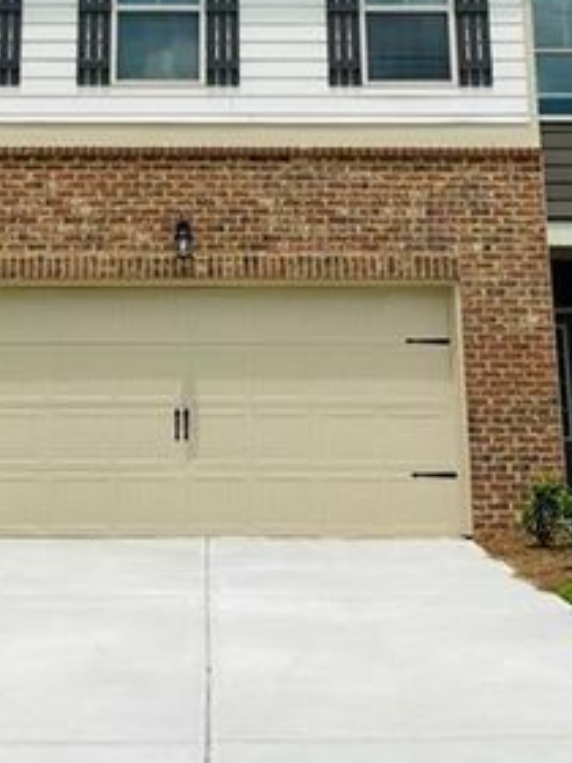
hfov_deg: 23.5
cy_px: 83
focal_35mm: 62
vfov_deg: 29.9
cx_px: 182
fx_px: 1366
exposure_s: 1/5025
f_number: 1.8
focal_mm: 4.25
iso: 32
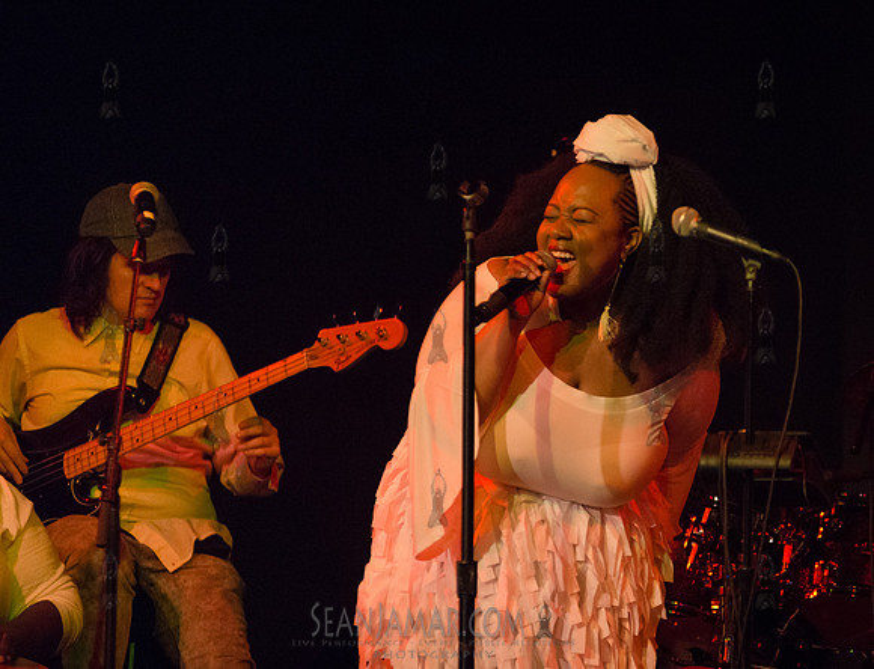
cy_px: 327
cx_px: 588
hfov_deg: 7.1
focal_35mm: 277
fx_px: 7058
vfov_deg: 5.4
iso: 4000
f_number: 2.8
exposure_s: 1/320
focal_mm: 200
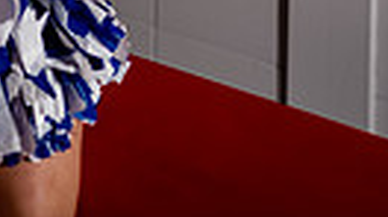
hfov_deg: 23.1
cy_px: -358
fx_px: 884
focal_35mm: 86
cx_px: -48
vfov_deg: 11.0
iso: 100
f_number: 1.6
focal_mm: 24
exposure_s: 1/640
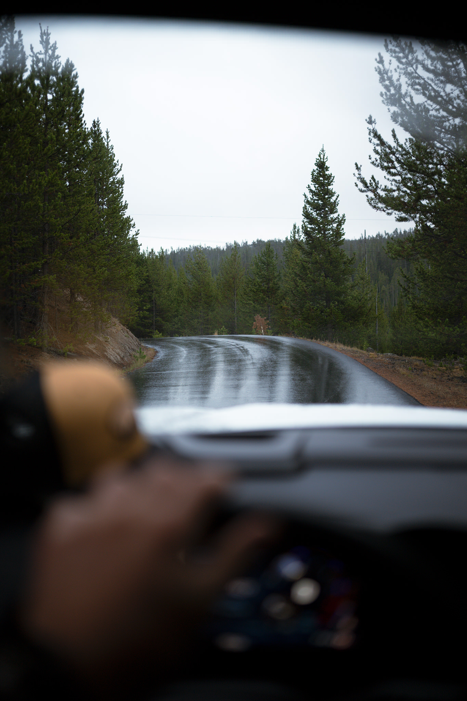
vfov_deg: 54.4
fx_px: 681
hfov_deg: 37.8
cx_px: 234
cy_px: 350
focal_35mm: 35
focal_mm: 35
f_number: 1.4
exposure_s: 1/320
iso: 500
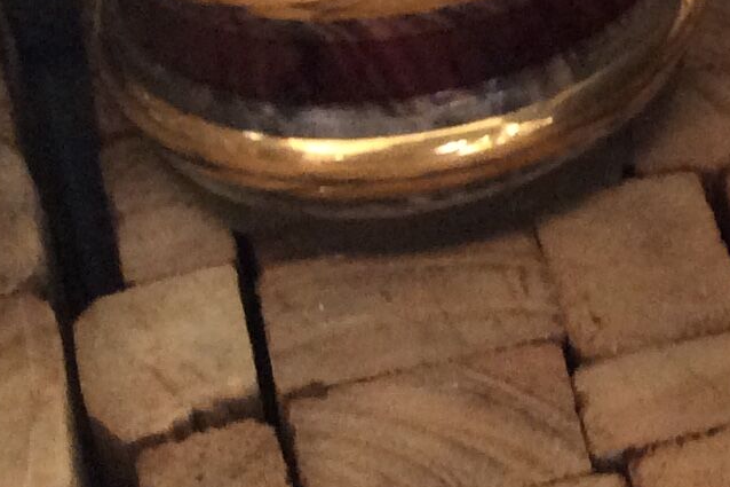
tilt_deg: -31.4
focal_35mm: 135
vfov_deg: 9.9
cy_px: -220
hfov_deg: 13.6
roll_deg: -2.0
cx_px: 1327
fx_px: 2737
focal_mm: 3.3
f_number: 2.4
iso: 125
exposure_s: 1/25
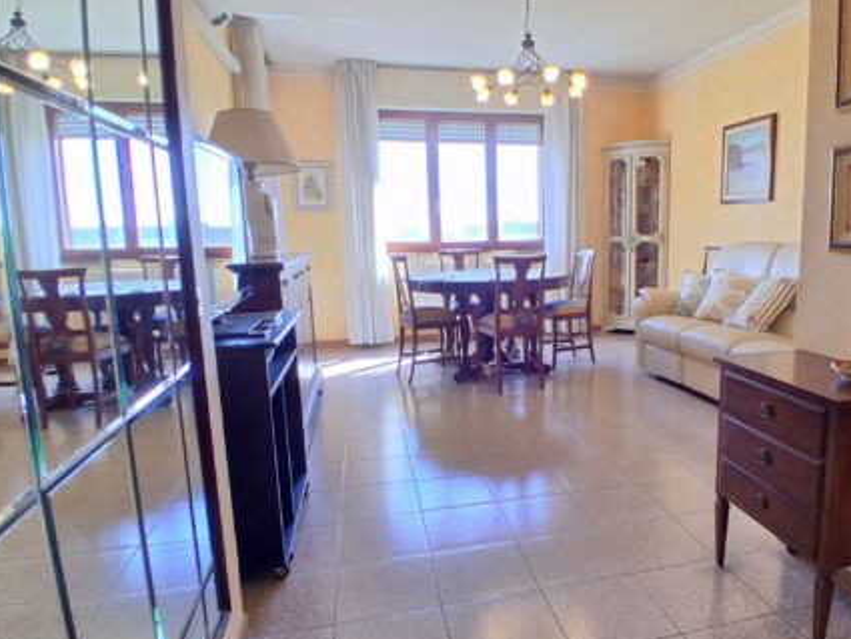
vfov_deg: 56.8
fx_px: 590
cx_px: 529
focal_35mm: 24
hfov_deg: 70.5
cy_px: 335
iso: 125
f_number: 2.2
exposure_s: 1/40
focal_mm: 1.4
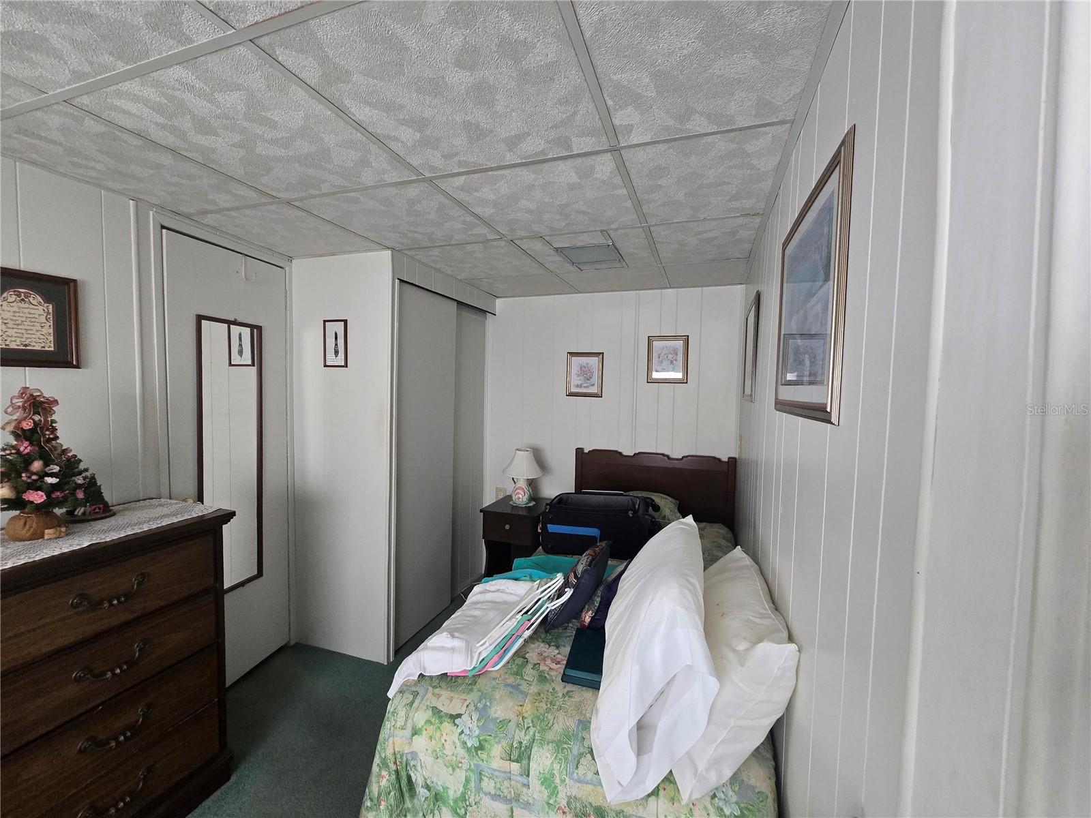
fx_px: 410
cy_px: 409
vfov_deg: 89.9
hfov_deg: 106.2
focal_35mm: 13
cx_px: 546
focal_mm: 2.2
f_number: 2.2
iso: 500
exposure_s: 1/60
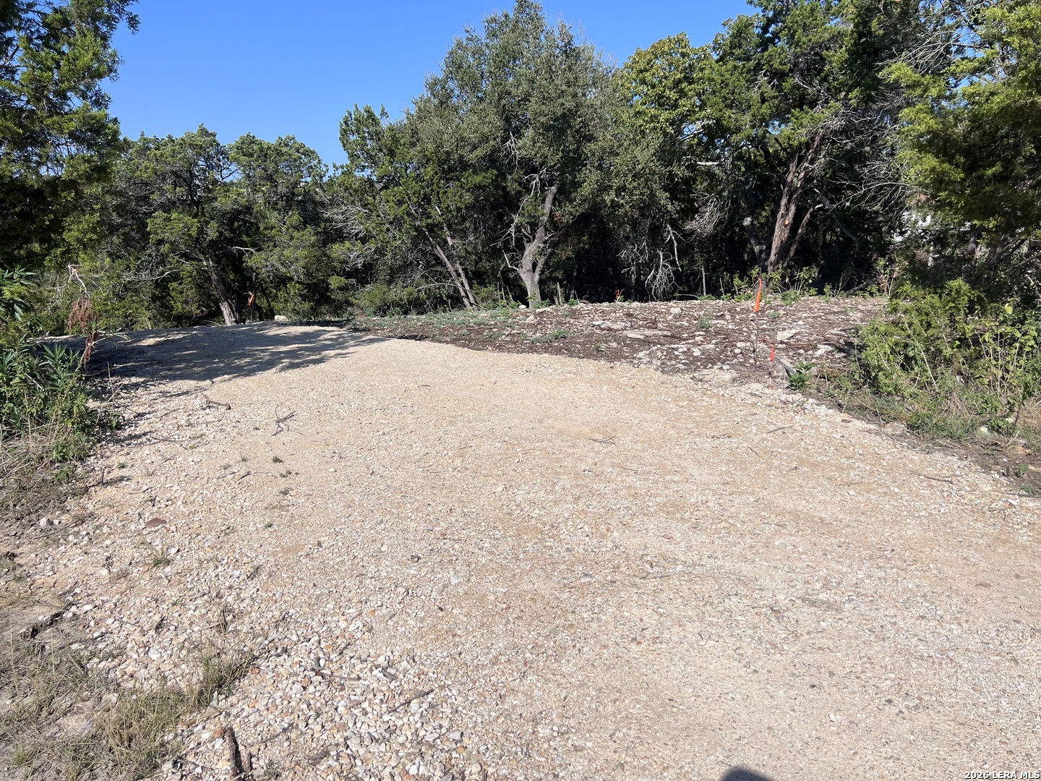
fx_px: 782
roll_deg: -1.3
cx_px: 520
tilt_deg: -12.3
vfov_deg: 53.1
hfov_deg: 67.3
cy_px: 390
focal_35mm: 26
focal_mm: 5.7
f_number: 1.5
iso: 50
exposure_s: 1/5882
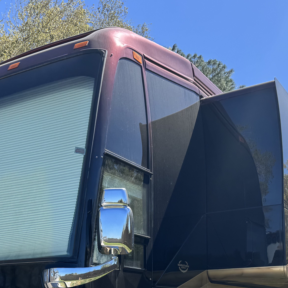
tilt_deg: +8.4
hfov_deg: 32.8
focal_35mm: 52
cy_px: 255
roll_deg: +2.2
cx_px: 138
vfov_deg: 31.4
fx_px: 489
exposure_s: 1/1131
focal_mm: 6.76
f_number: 1.78
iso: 80
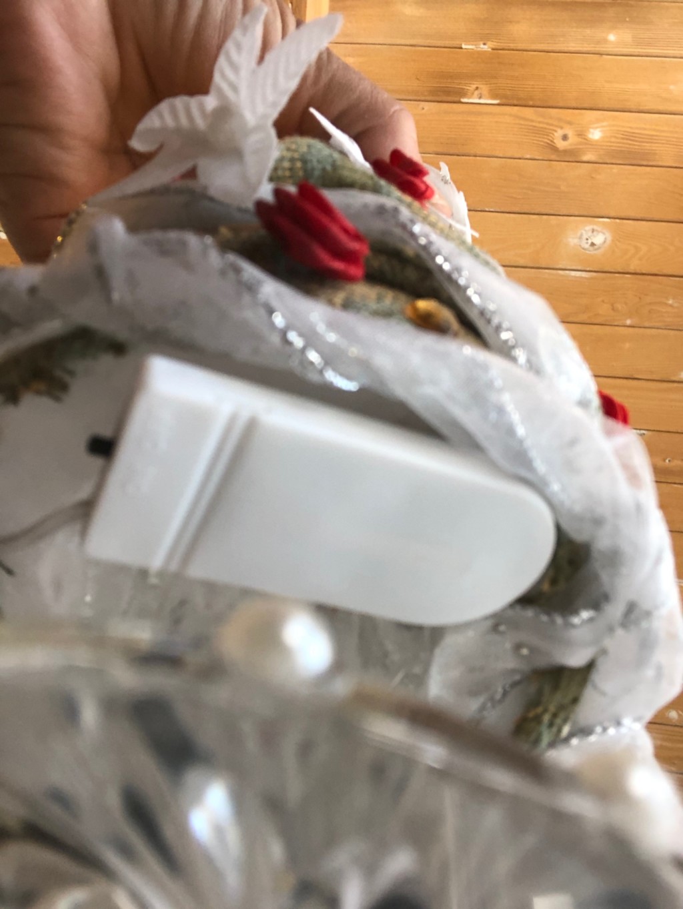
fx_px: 841
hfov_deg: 44.2
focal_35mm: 32
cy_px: 454
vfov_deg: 56.8
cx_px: 342
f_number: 2.2
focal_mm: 2.87
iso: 80
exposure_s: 1/120
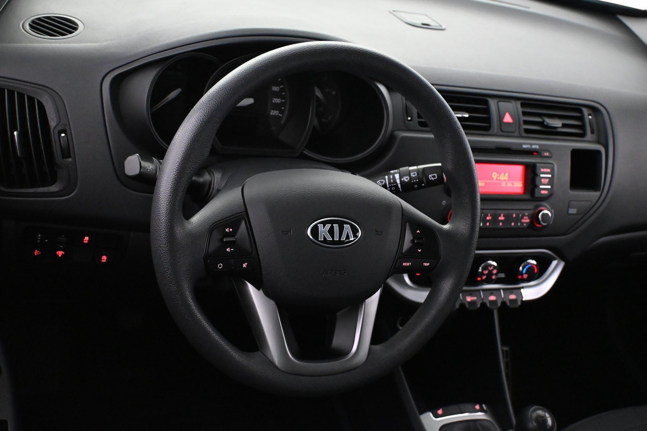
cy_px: 216
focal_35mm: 42
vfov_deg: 31.9
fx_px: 755
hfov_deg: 46.4
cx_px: 324
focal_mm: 28
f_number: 4.5
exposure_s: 1/60
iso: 5600
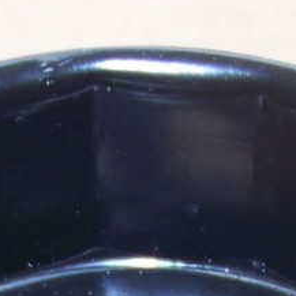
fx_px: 2273
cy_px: 442
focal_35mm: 235
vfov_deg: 7.3
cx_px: 192
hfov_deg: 7.4
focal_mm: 5.85
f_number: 2.8
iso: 64
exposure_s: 1/200
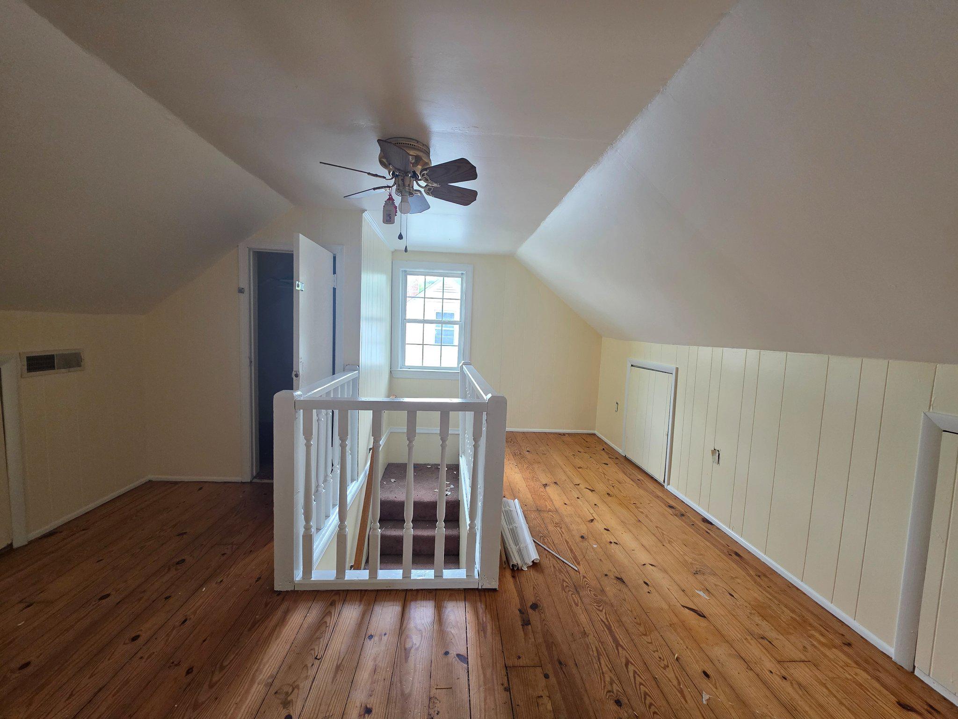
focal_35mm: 13
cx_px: 479
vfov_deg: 89.9
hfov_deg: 106.2
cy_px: 360
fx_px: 360
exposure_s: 1/120
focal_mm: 2.2
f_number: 1.9
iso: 200
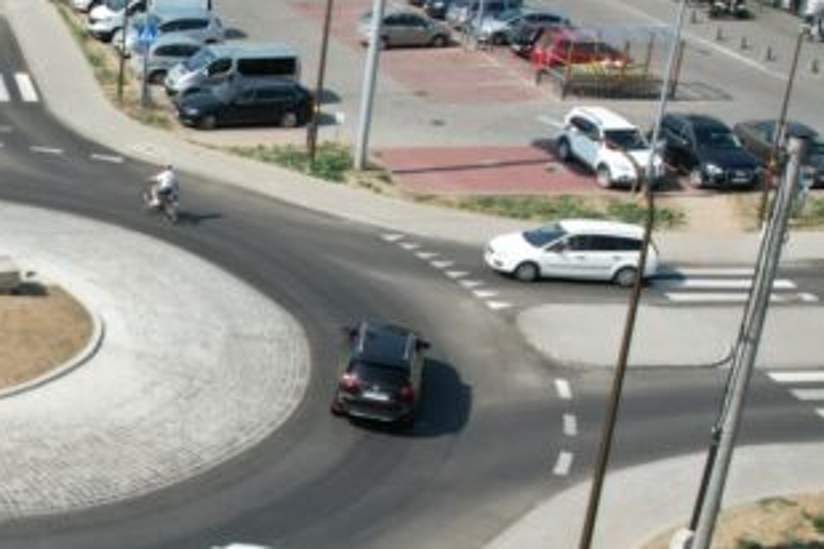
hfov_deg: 24.4
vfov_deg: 18.6
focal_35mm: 73
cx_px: -227
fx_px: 1671
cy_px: 350
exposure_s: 1/1600
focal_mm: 8.38
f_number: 2.8
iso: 110
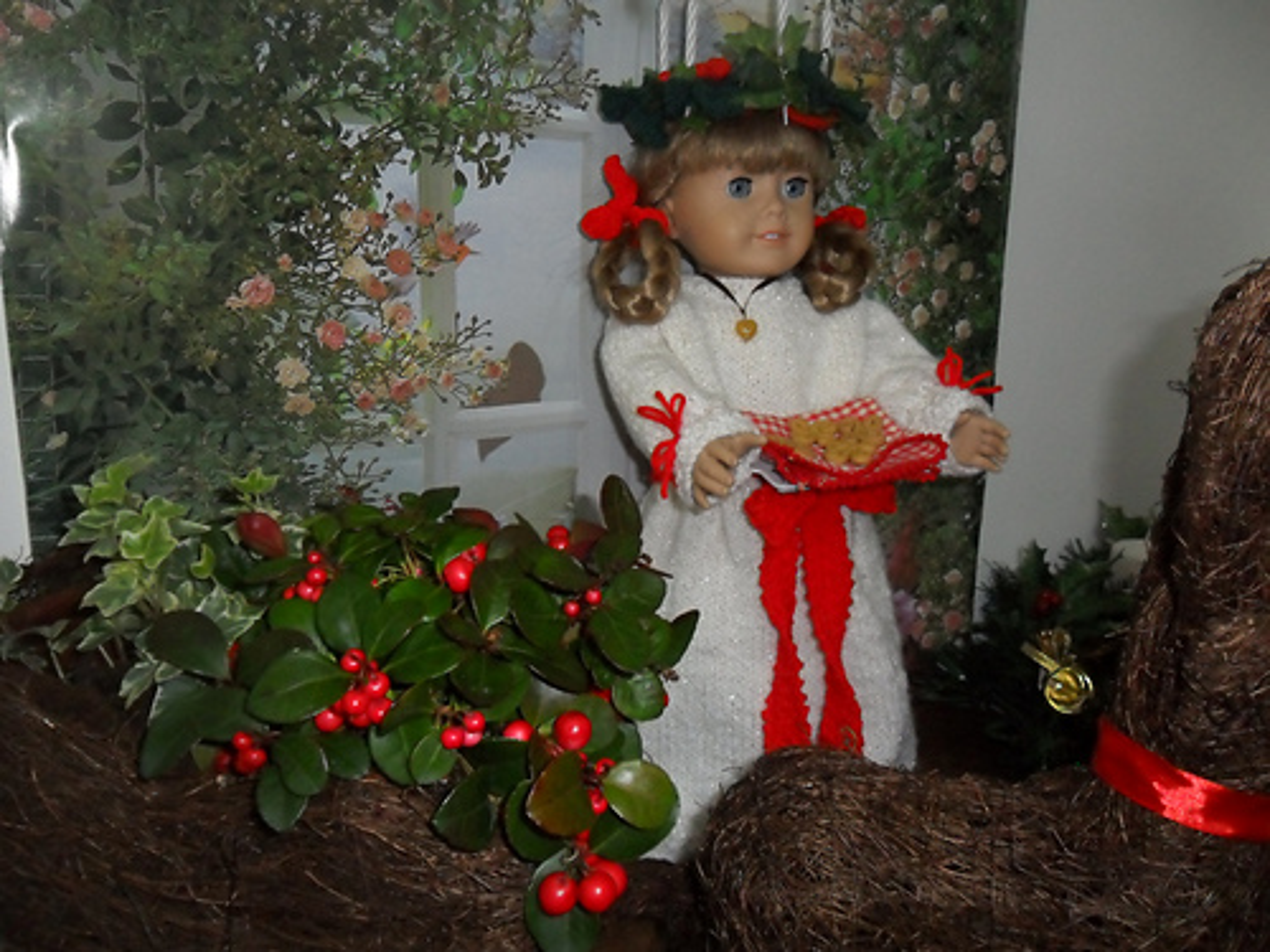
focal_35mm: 27
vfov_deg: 51.4
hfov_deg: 65.3
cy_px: 476
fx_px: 991
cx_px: 635
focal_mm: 4.9
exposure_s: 1/15
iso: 400
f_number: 3.5
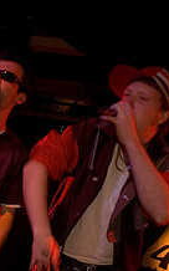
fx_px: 465
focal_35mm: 63
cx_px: -16
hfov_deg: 19.7
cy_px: 236
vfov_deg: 31.2
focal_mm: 20
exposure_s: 1/50
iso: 800
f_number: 3.2
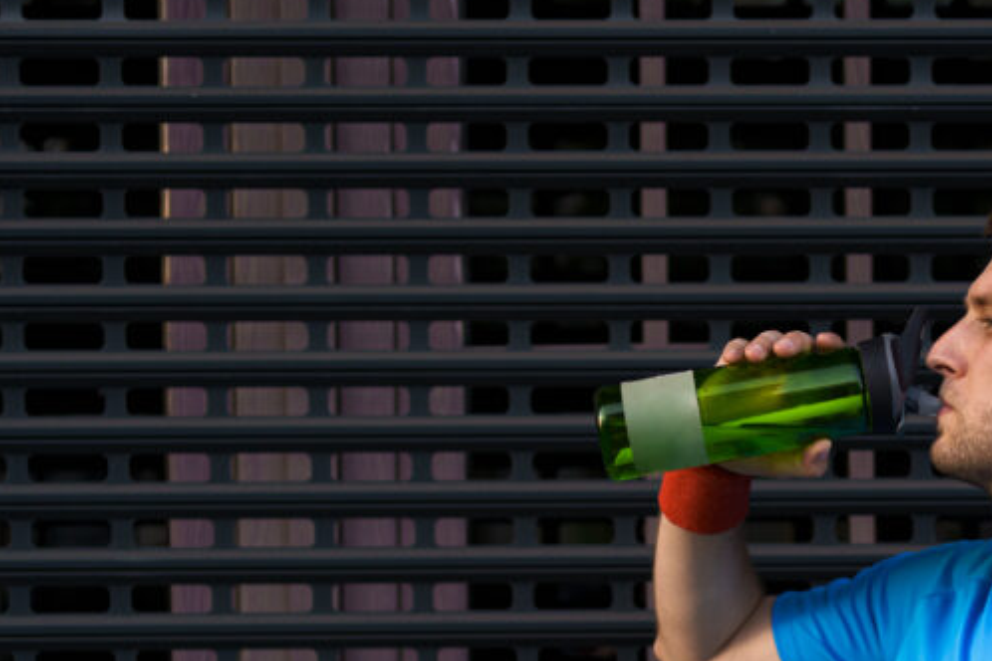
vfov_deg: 18.6
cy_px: 602
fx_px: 1984
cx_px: 745
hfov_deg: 27.7
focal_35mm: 72
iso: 400
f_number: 2
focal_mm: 35
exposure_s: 1/1000
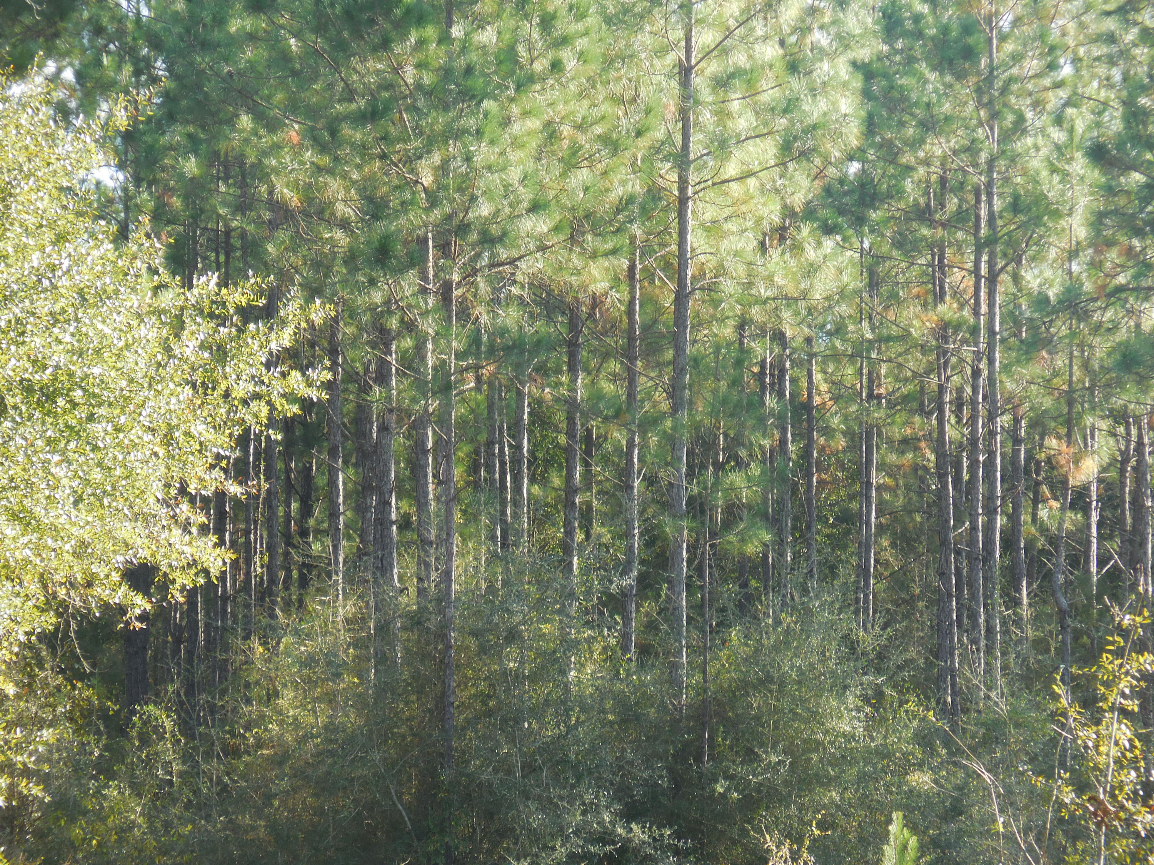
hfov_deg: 8.9
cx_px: 577
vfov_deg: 6.7
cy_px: 432
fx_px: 7434
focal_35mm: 223
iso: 125
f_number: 5.8
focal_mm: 40.2
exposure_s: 1/60
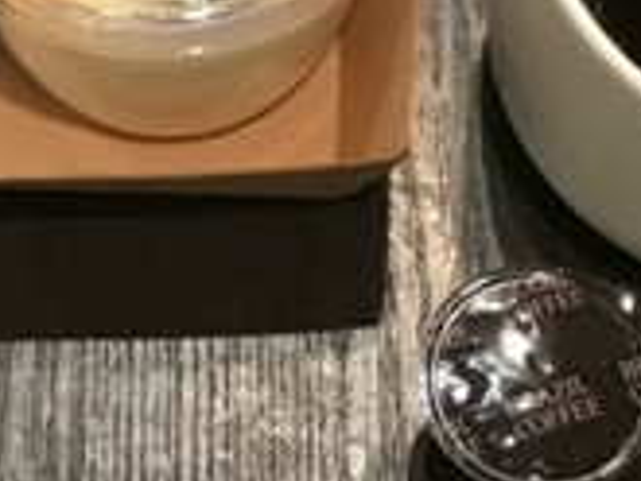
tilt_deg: -61.5
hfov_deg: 16.4
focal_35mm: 120
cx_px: 233
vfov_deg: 12.1
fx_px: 2224
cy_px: -74
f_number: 2.4
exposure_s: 1/20
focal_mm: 3.3
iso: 200
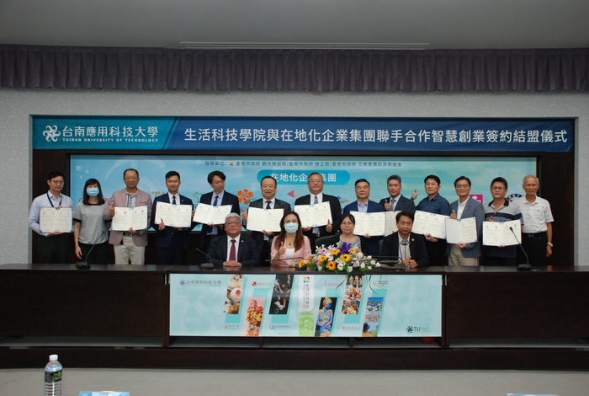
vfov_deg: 40.2
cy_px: 198
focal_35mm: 33
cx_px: 294
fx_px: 541
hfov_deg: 57.1
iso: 800
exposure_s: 1/60
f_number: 5
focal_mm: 22
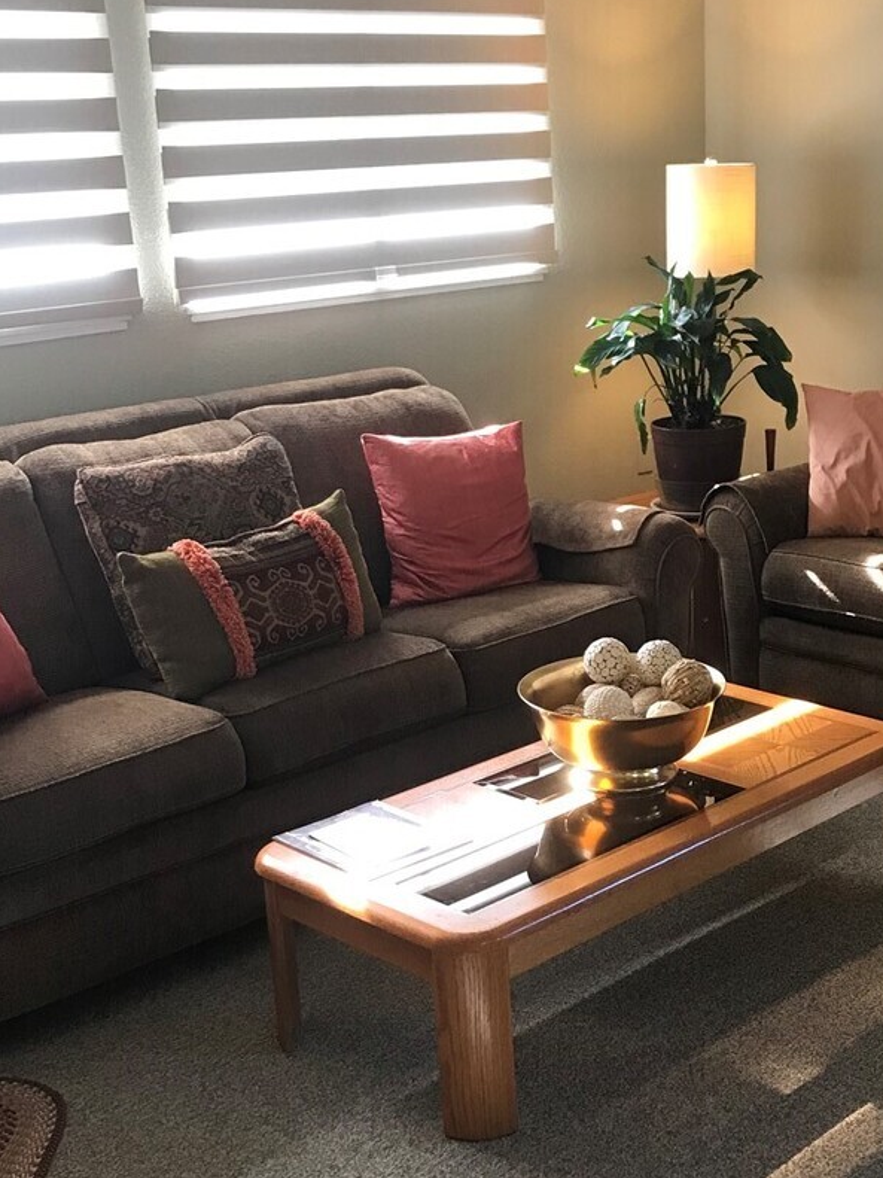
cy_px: 704
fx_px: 1735
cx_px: 634
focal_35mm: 51
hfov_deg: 28.2
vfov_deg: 37.4
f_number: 1.8
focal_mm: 3.99
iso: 40
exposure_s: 1/30
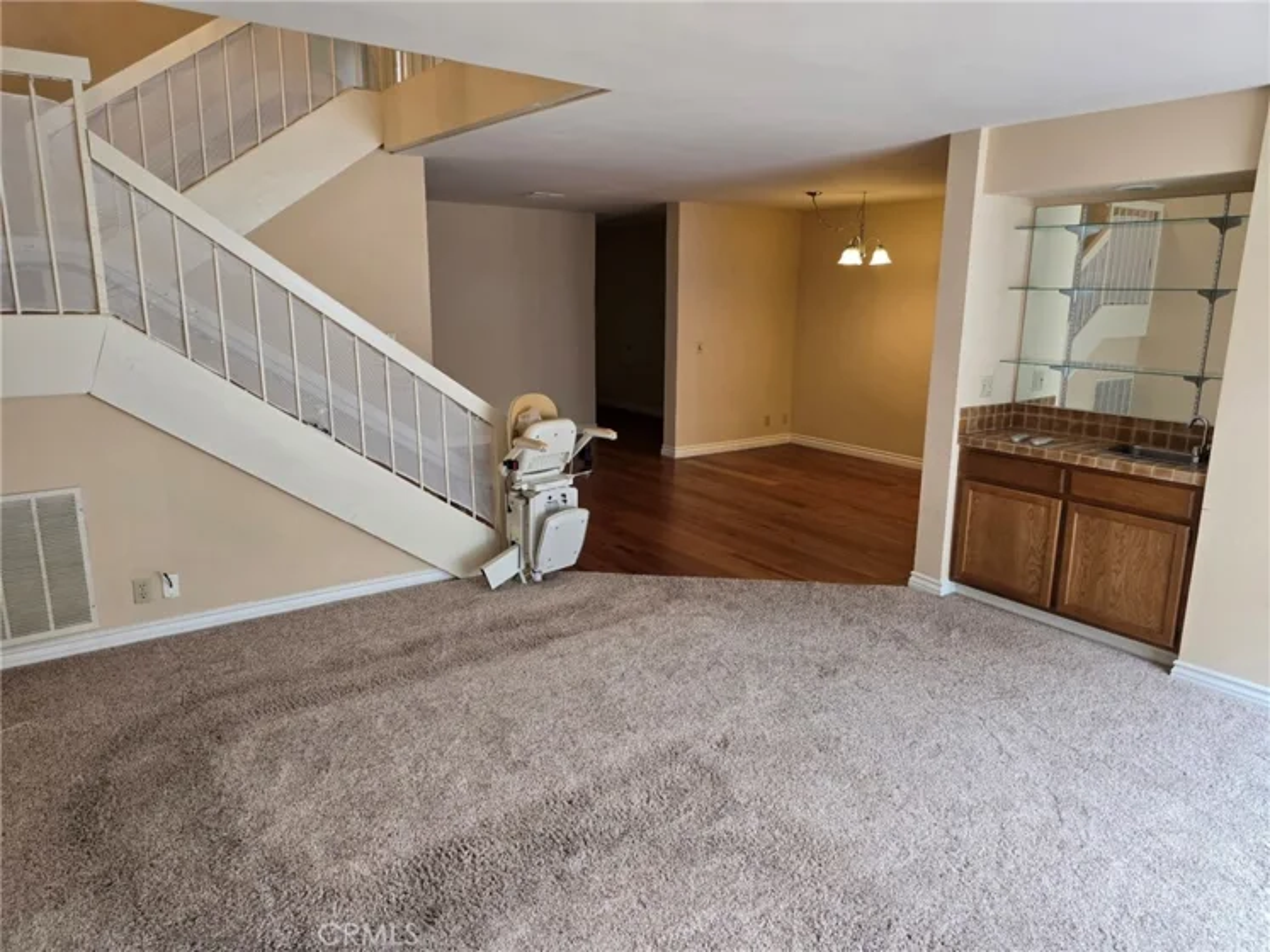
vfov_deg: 58.9
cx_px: 635
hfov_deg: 73.9
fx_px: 844
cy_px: 476
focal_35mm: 23
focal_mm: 6.3
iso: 125
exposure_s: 1/120
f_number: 1.7
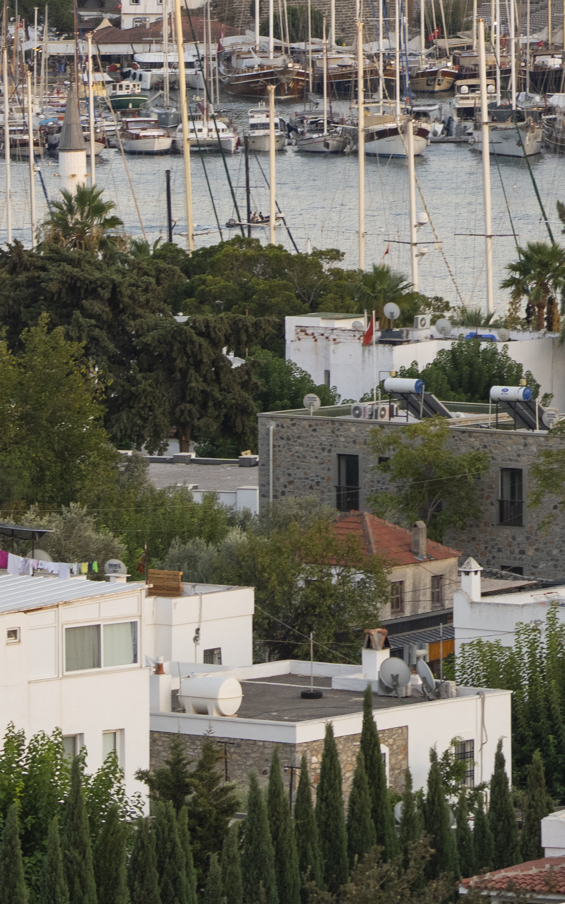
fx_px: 8254
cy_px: -36
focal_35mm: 335
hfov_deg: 3.9
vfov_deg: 6.2
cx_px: 983
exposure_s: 1/125
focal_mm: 100
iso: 320
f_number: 4.5
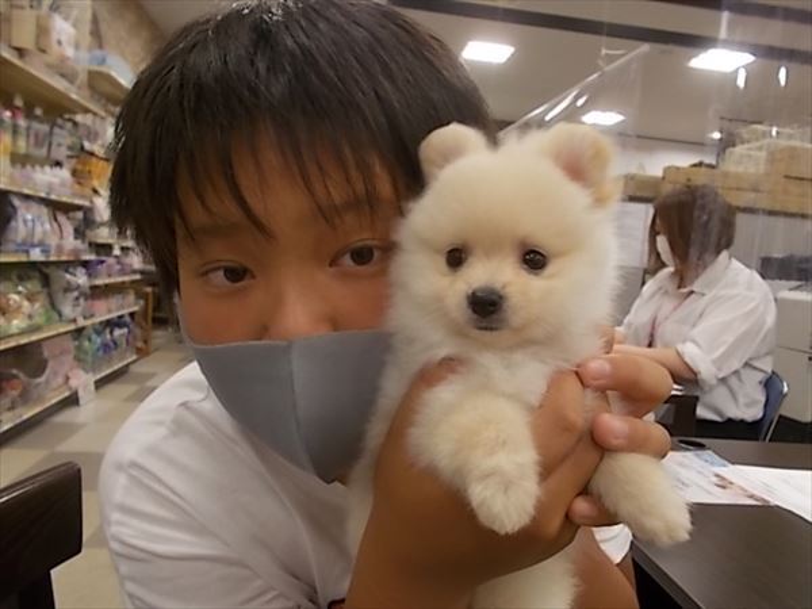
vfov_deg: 53.1
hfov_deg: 67.3
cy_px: 304
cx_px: 406
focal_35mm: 26
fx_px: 610
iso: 100
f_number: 3.2
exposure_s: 1/25
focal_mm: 4.6
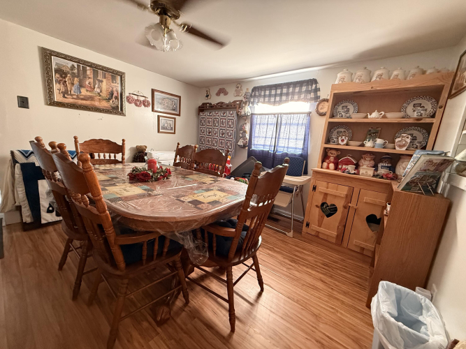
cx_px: 233
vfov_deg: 85.7
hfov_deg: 102.1
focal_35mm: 14
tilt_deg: -10.3
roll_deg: -4.6
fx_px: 188
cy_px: 174
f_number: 2.2
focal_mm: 2.22
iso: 640
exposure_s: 1/60
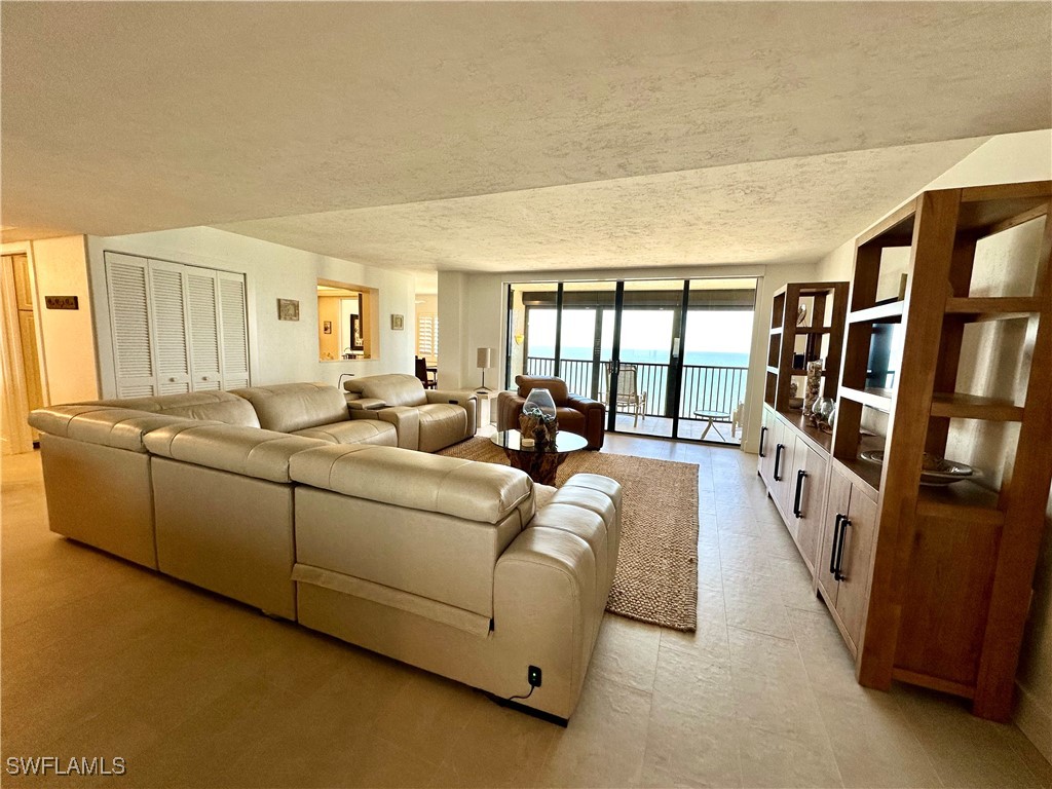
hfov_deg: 102.1
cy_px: 394
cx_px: 526
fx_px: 425
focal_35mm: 14
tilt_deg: -6.8
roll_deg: -2.3
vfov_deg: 85.7
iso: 100
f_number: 2.2
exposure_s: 1/125
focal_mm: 2.22
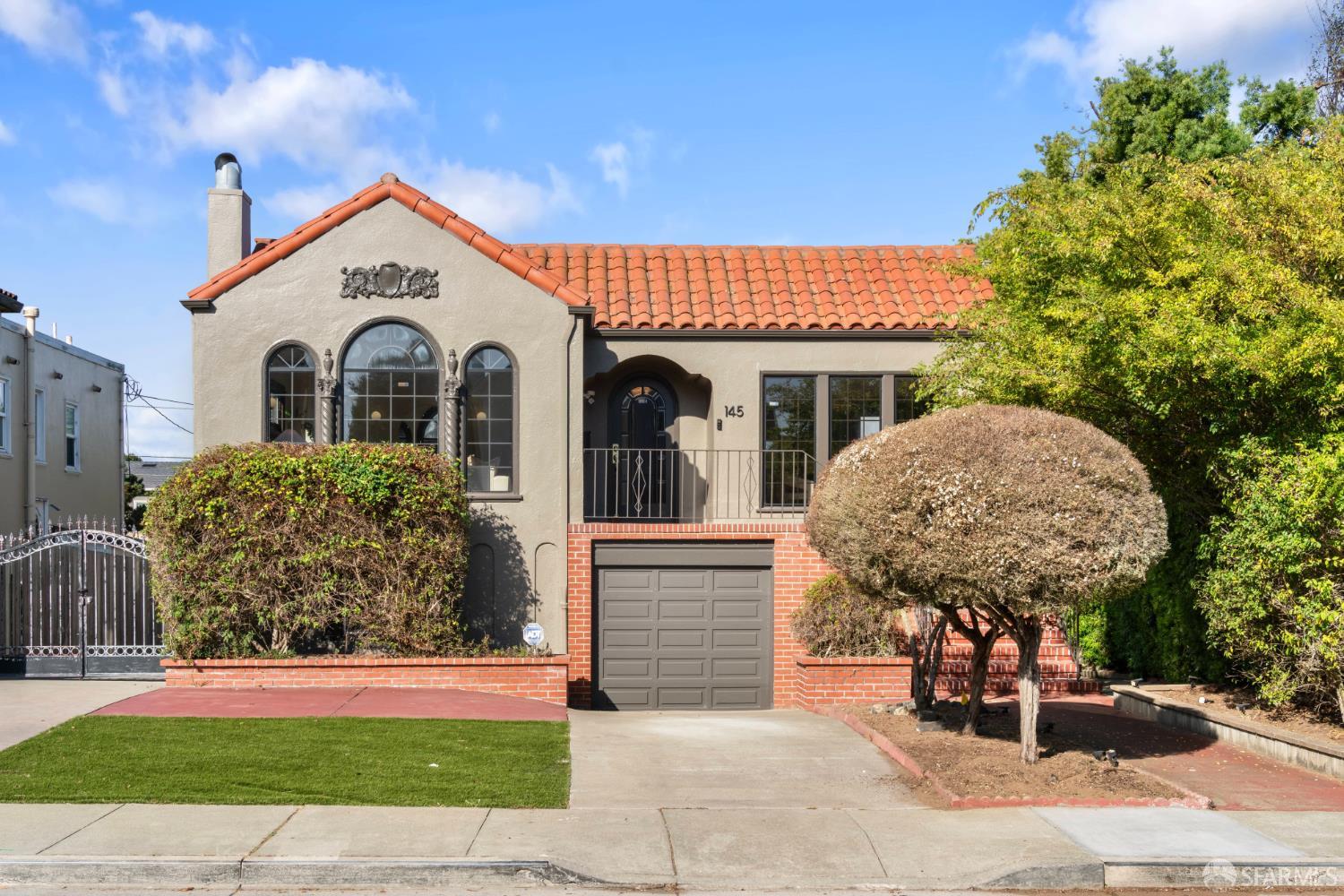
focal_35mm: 43
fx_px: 1605
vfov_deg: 31.2
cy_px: 448
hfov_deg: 45.4
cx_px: 672
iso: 500
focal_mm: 43
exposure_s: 1/160
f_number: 16
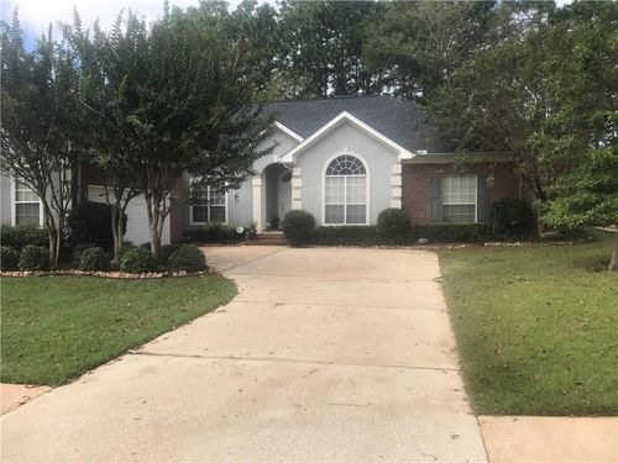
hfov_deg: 63.4
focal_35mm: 28
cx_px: 309
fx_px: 500
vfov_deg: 49.7
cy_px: 232
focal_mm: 3.99
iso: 20
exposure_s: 1/1709
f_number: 1.8
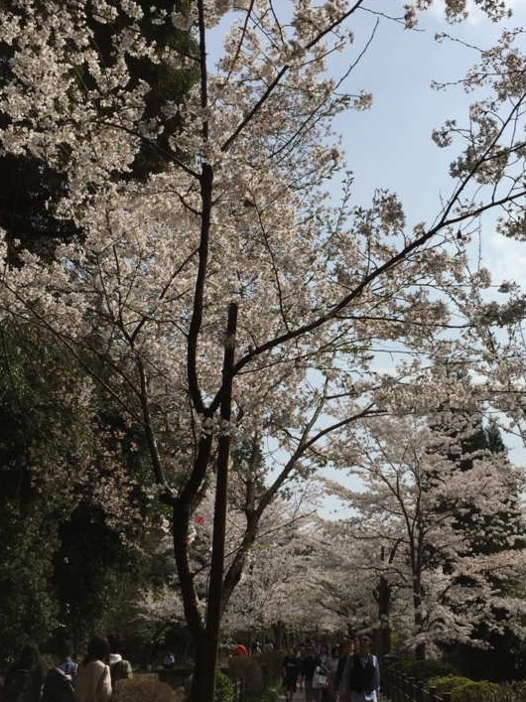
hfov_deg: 34.1
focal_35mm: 42
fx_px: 851
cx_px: 340
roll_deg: +1.7
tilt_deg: +15.7
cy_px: 391
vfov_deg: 44.7
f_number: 2.2
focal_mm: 4.15
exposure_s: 1/5650
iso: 32
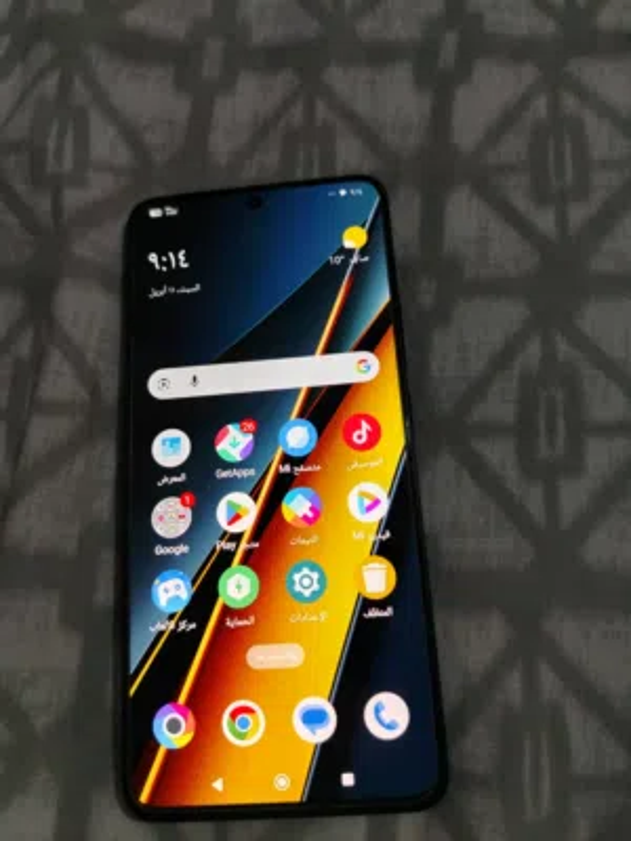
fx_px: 583
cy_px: 420
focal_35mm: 24
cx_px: 316
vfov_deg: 71.6
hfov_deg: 56.8
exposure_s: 1/33.3
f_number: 1.75
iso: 384
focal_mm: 5.25
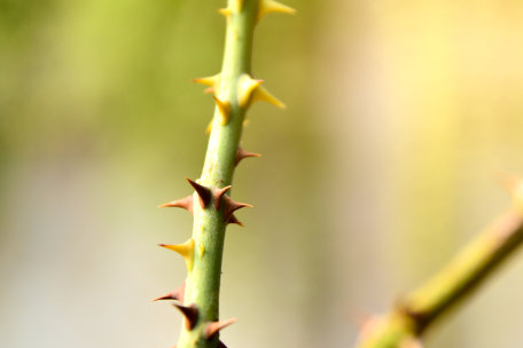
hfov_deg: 14.6
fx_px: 2048
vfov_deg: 9.7
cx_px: 259
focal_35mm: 141
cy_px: 211
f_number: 4.5
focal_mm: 70
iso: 100
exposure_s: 1/30
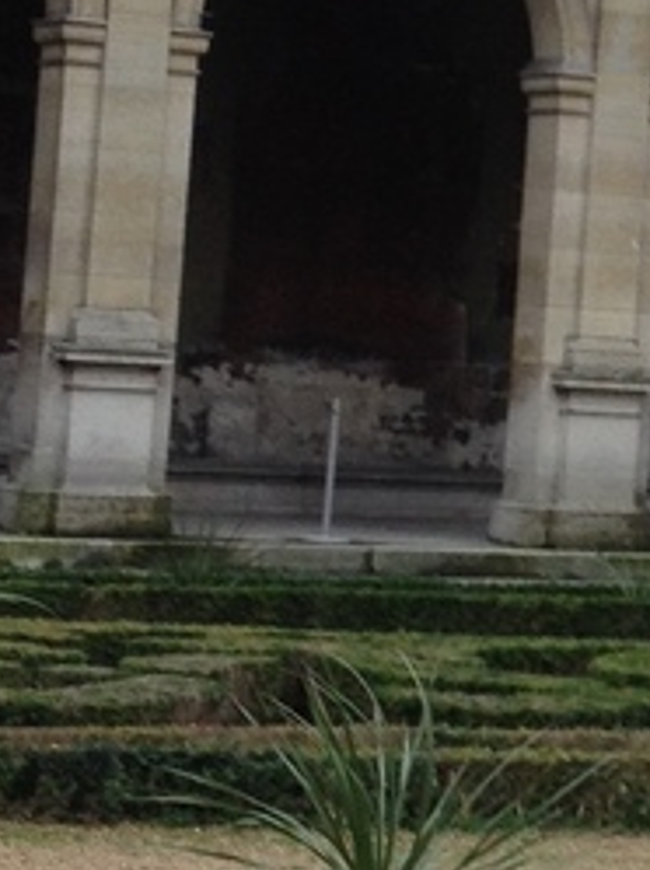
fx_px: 4242
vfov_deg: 11.7
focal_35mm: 169
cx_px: 1143
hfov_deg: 8.5
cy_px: 157
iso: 64
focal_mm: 4.28
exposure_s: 1/120
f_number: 2.4
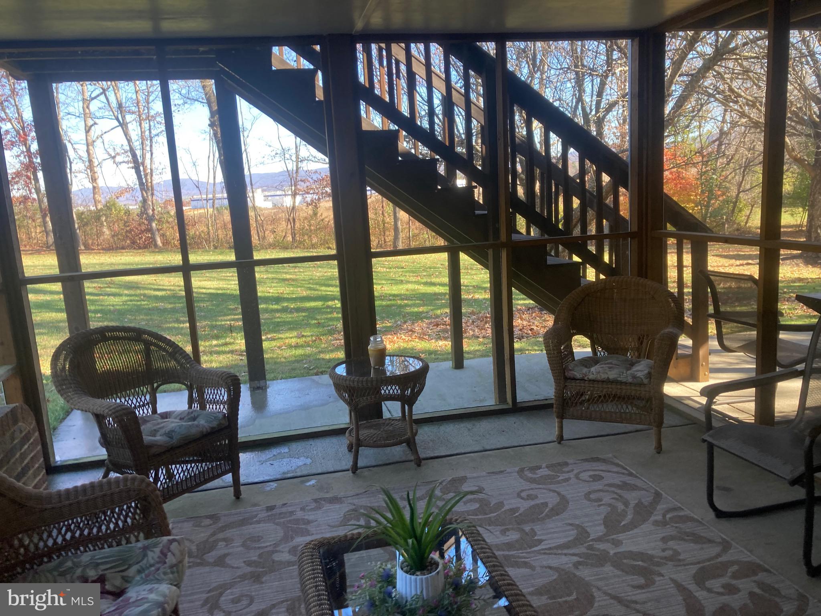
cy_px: 308
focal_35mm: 28
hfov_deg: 63.4
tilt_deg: -10.6
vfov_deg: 49.7
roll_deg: +2.9
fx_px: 664
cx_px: 410
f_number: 1.8
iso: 40
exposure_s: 1/121
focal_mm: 3.99
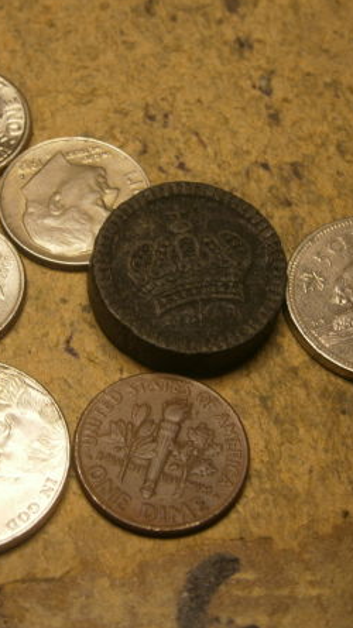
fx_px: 1149
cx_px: 136
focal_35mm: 69
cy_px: 315
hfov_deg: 17.4
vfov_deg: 30.6
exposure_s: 1/40
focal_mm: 8.3
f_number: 3.4
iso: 125
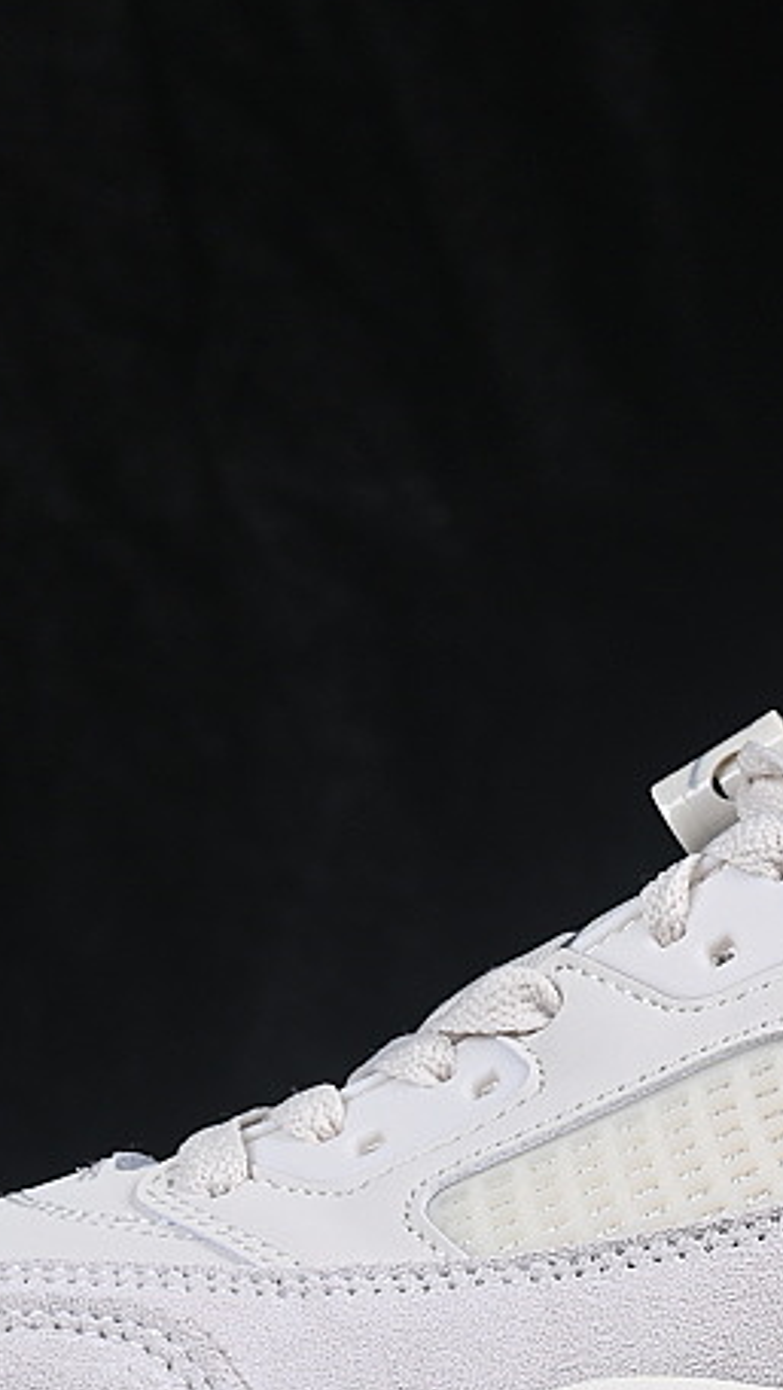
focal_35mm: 186
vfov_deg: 11.6
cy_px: 957
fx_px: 6855
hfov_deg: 6.5
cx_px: 768
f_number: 8
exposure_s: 1/80
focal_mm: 50
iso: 160
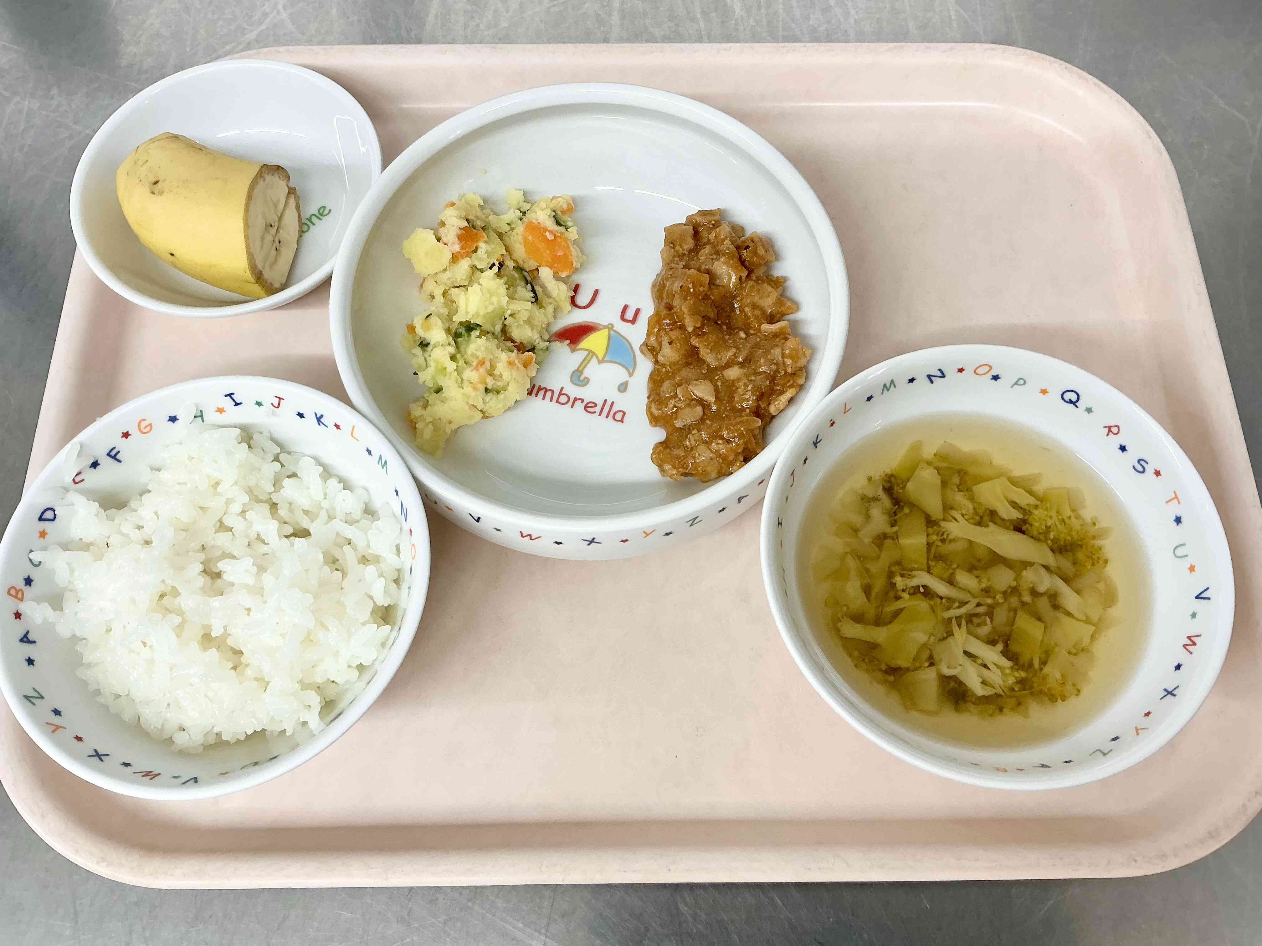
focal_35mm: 29
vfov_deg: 48.2
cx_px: 631
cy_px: 473
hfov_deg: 61.7
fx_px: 1057
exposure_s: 1/60
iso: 40
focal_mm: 3
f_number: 1.8
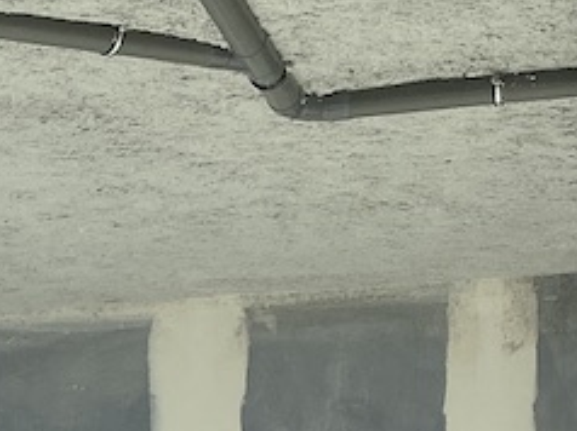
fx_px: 2331
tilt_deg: -4.4
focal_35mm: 140
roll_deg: -0.5
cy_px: 874
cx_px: -170
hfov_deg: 13.6
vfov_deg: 9.8
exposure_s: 1/1653
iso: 32
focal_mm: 4.25
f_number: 1.8
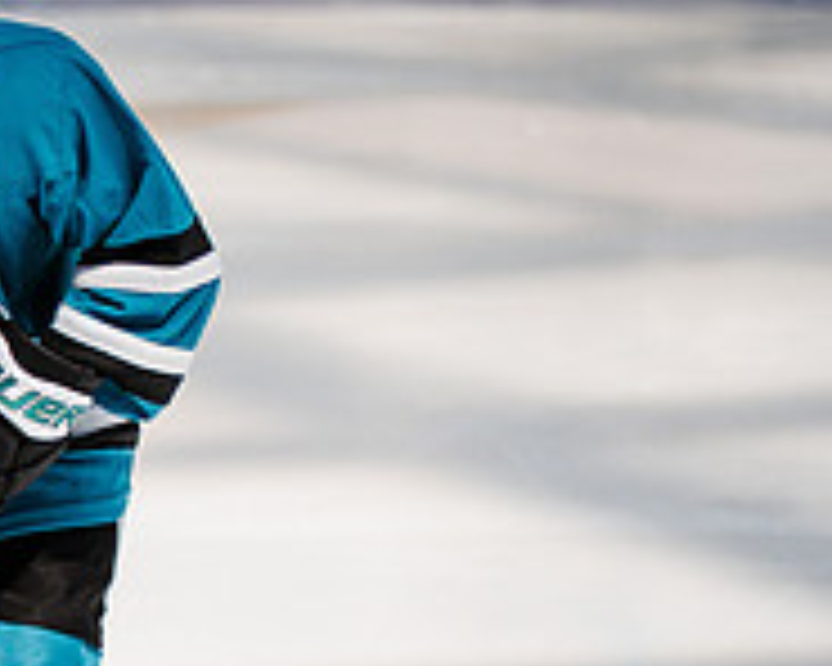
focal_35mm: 517
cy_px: 688
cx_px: -644
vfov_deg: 3.0
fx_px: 12731
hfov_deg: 3.7
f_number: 3.2
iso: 640
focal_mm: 132
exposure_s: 1/2000
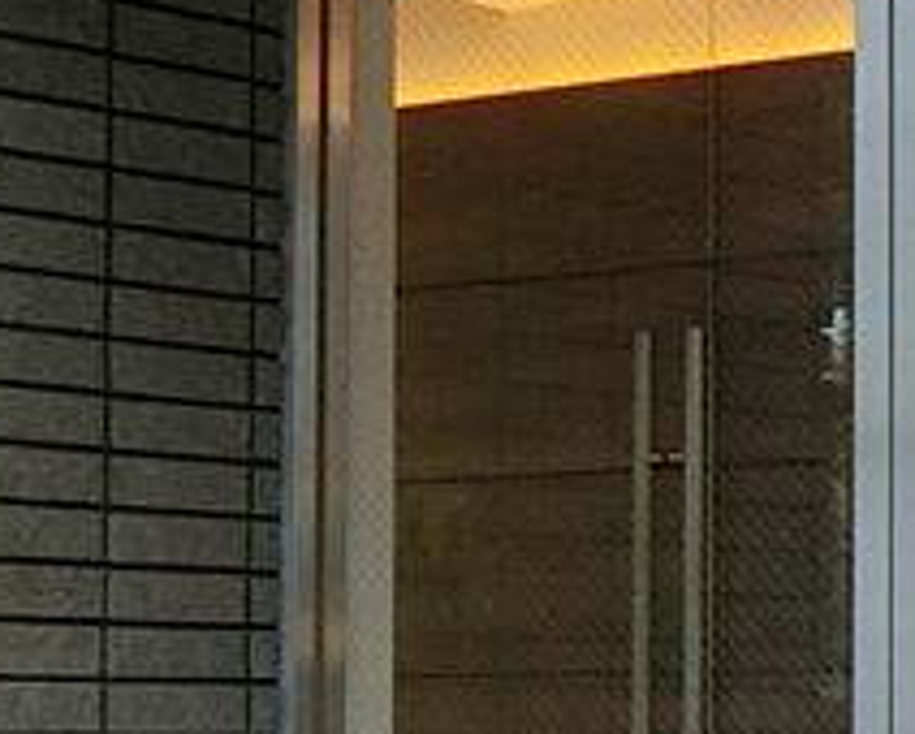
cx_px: 1114
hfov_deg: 13.4
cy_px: 661
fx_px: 3795
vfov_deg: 11.0
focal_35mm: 140
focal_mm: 4.06
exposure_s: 1/125
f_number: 2.7
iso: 160
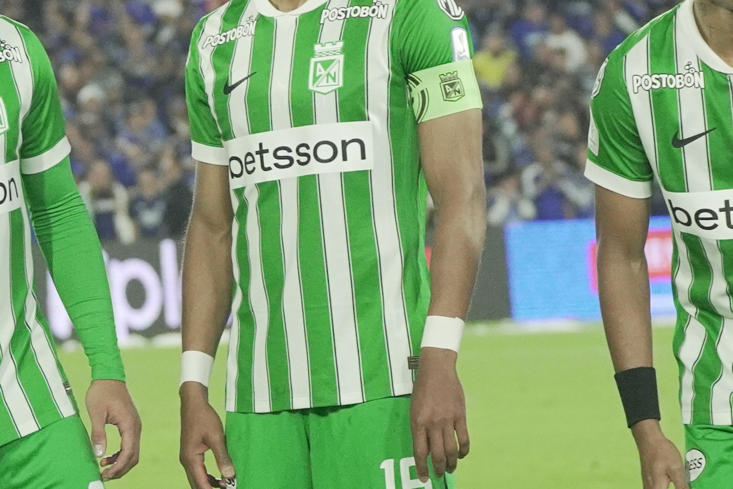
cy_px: 202
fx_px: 10383
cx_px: -114
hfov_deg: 4.0
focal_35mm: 510
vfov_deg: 2.7
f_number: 5.6
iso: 10000
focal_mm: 128
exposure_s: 1/1000
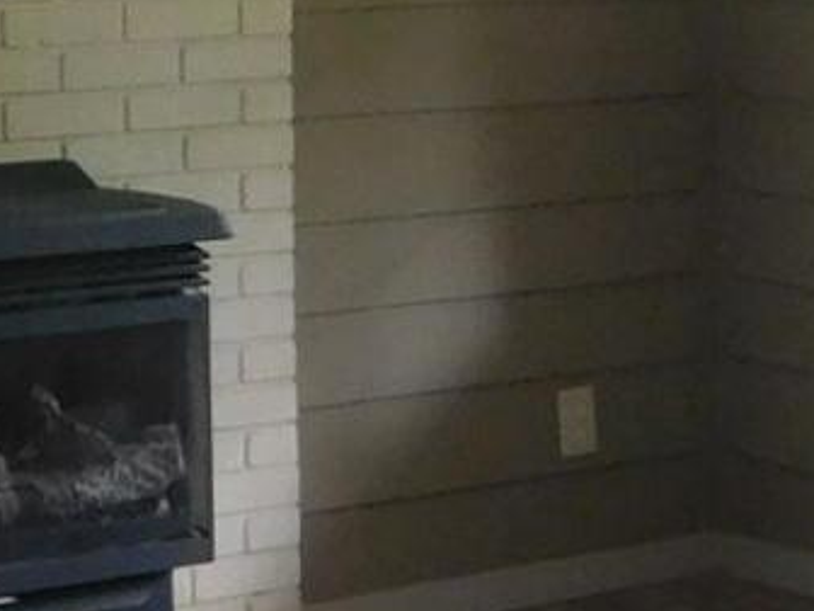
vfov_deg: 10.2
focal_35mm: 146
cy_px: 247
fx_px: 3433
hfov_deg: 13.1
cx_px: 1019
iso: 280
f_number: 3
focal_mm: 4
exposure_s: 1/30
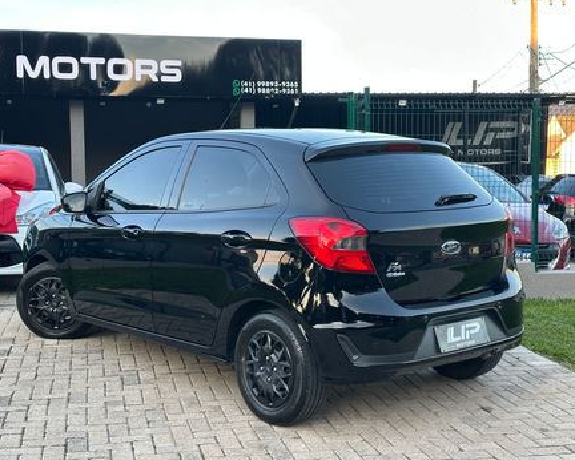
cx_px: 278
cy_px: 229
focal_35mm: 51
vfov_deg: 29.7
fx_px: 868
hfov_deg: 36.6
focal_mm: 6.86
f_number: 1.78
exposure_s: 1/121
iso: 64
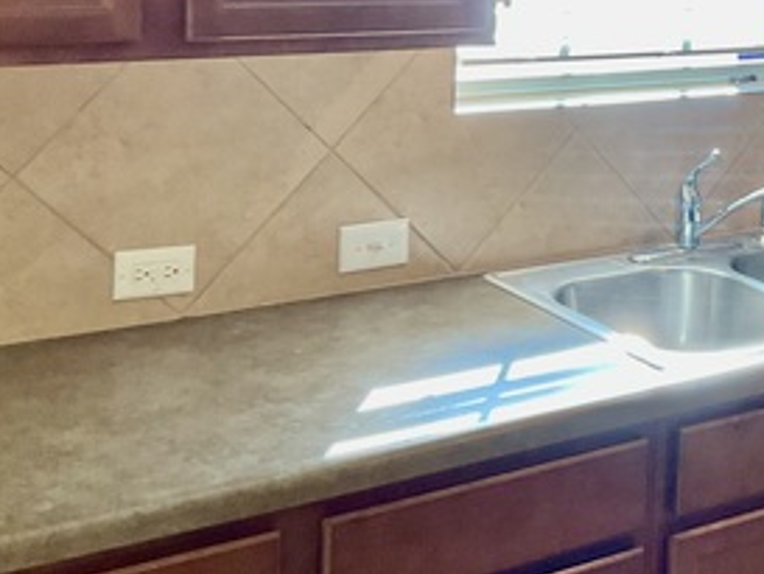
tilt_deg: -7.3
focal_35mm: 68
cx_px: 660
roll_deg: -4.0
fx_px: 1501
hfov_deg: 27.7
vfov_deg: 21.2
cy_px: 59
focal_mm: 3
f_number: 1.8
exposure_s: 1/60
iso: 64
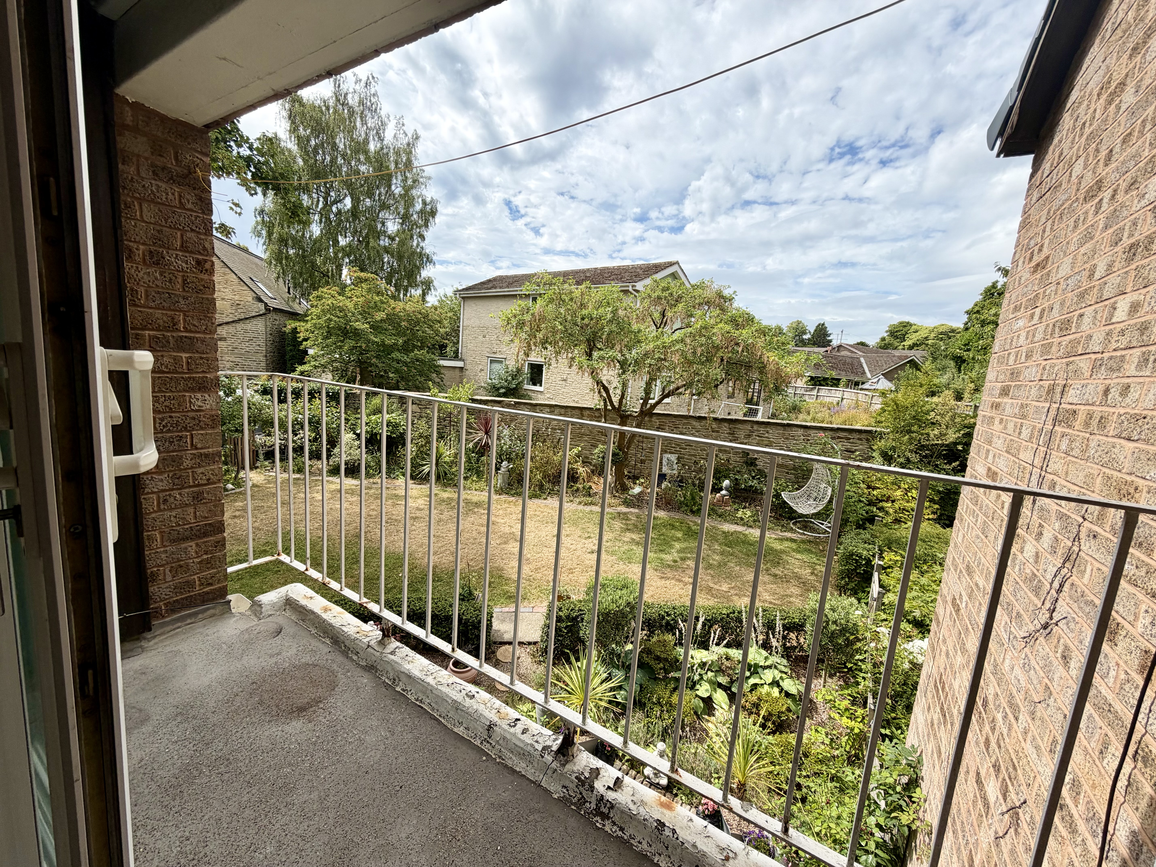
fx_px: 468
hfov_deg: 102.1
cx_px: 578
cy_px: 434
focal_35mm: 14
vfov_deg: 85.7
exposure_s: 1/955
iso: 20
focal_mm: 2.22
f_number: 2.2
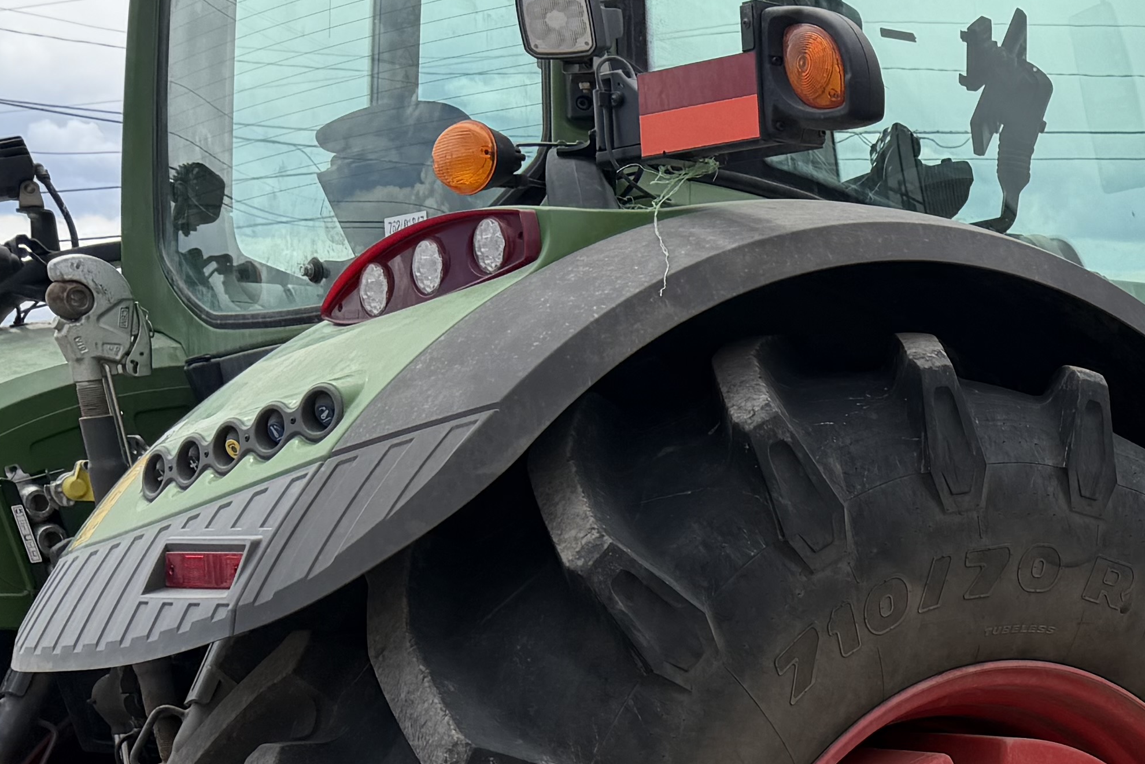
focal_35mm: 72
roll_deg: -0.3
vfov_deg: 18.5
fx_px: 2290
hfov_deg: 24.9
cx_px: 1433
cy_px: 740
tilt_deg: -7.4
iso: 80
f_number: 1.78
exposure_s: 1/3953
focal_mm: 6.76
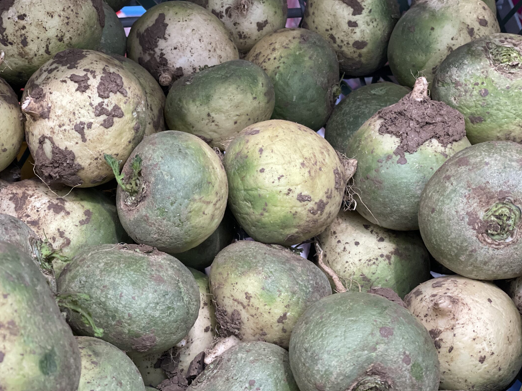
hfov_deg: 30.7
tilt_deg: -32.1
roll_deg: -2.8
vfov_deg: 23.3
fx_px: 950
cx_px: 240
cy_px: 219
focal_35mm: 63
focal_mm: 6
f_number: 2
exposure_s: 1/100
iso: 200
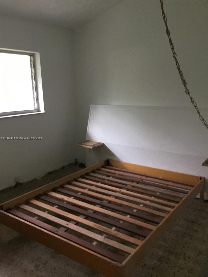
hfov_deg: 45.4
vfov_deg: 58.4
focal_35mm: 31
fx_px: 248
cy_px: 138
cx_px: 104
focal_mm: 3.3
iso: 160
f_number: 2.4
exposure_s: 1/30
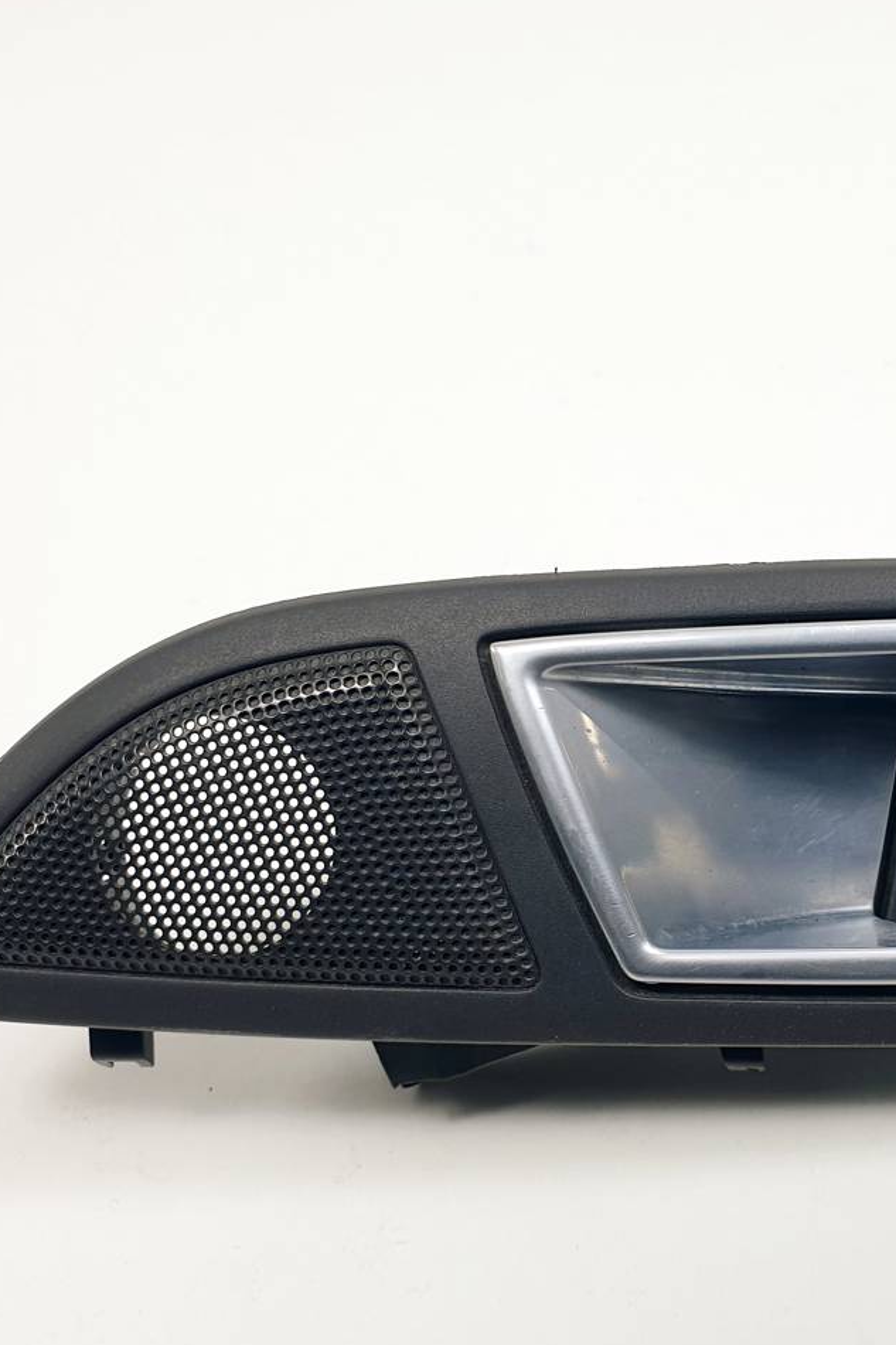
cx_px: 796
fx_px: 1531
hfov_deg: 31.2
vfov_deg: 47.3
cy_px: 749
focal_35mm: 41
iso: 50
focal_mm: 4.3
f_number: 2.4
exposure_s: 1/250
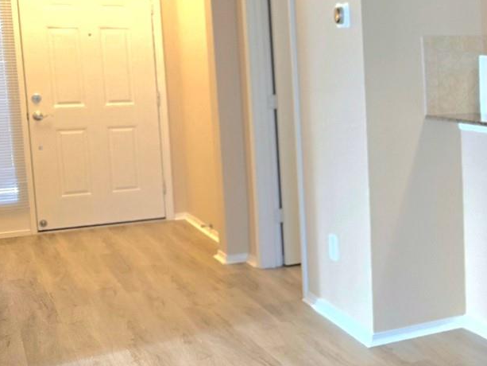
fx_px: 844
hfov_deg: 28.8
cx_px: 551
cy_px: 169
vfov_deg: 24.4
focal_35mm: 60
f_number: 1.7
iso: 250
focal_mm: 6.3
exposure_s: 1/120
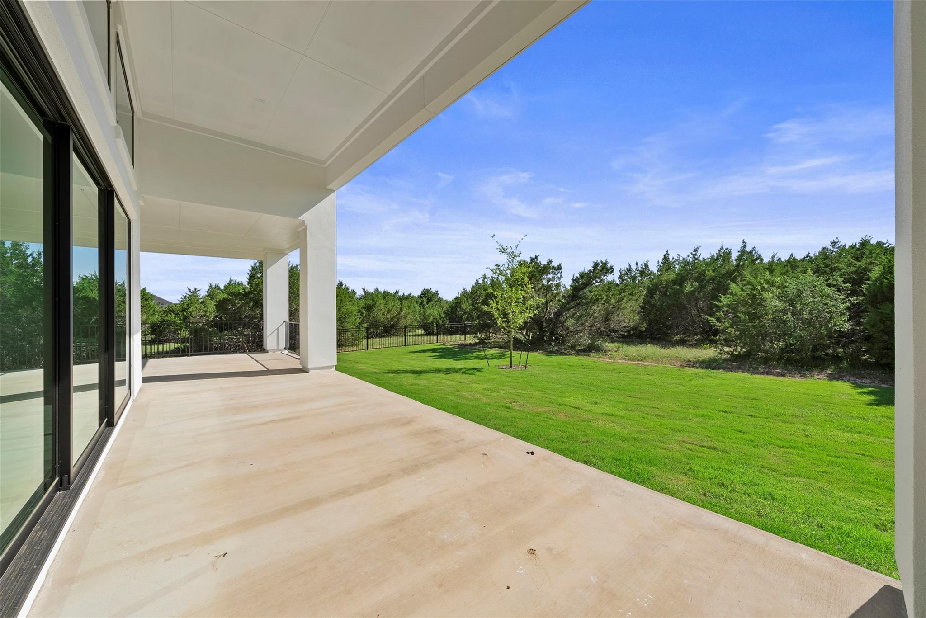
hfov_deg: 108.3
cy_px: 309
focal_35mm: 13
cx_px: 463
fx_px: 334
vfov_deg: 85.5
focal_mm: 13
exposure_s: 1/125
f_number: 11
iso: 160
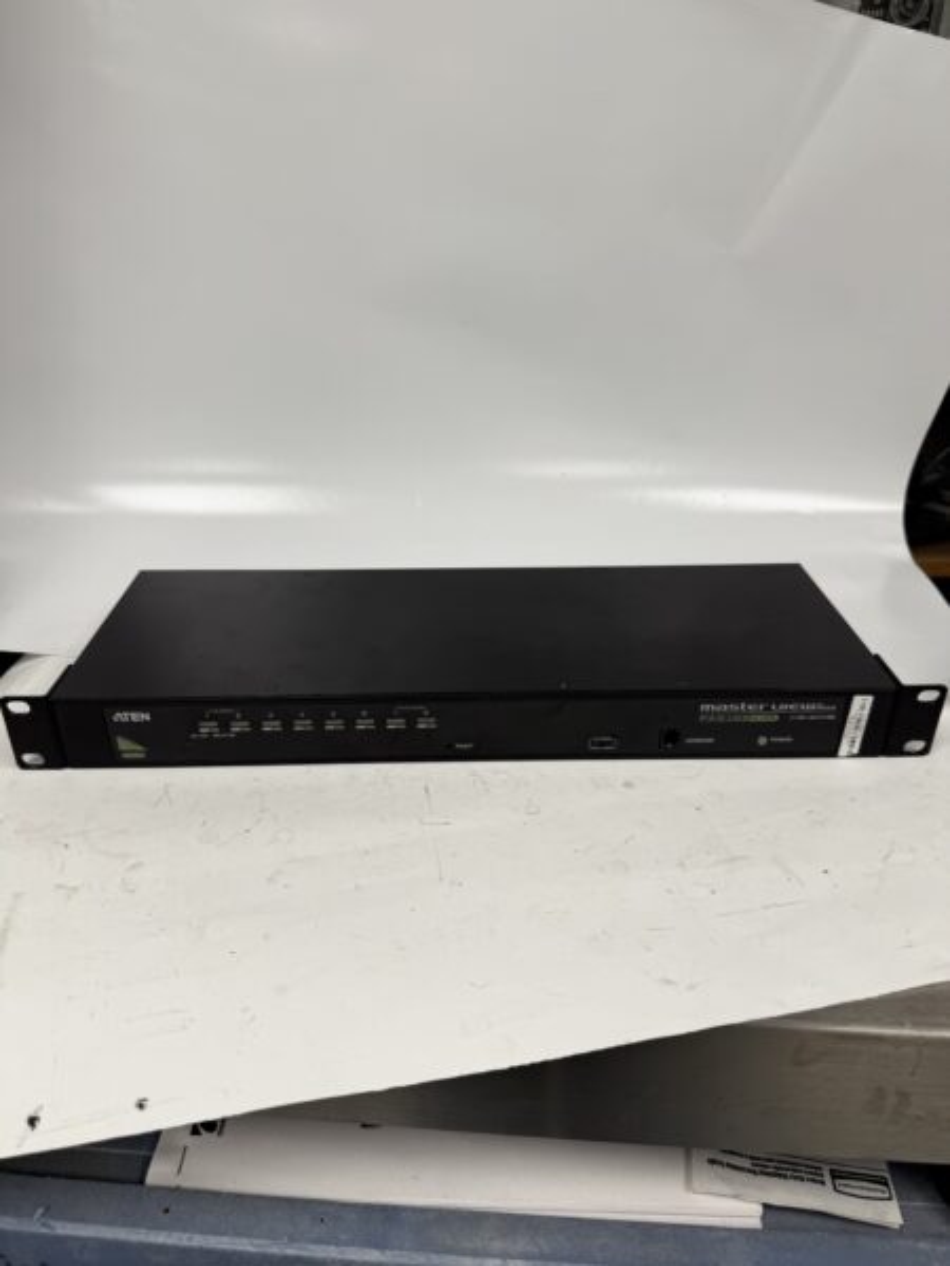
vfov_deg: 71.6
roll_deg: +0.0
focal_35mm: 24
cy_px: 633
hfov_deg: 56.8
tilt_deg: -25.0
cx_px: 475
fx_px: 878
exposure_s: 1/141
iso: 50
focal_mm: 6.76
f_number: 1.78
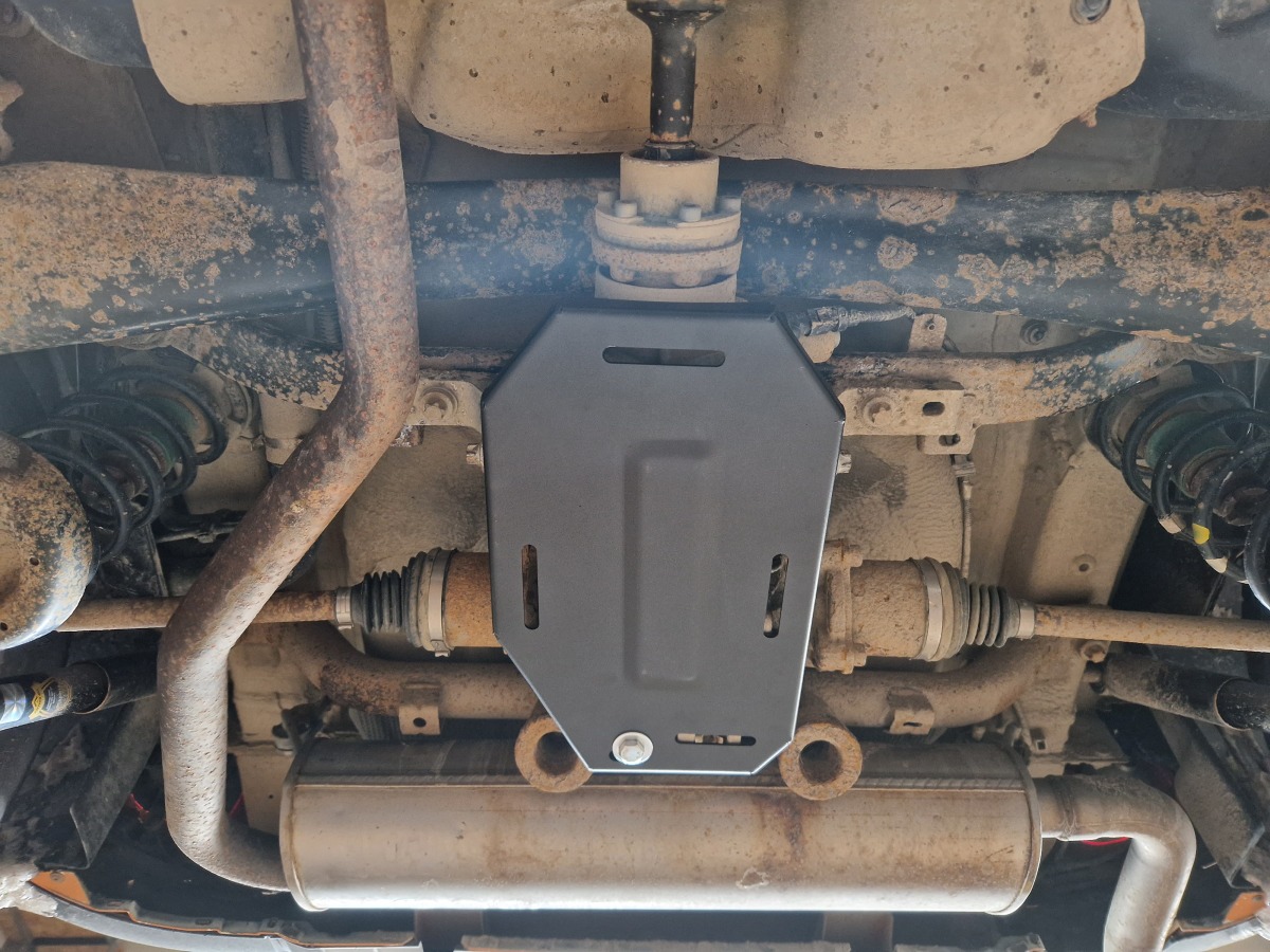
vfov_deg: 58.9
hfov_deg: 73.9
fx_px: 844
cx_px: 635
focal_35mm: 23
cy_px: 476
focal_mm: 5.4
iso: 640
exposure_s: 1/50
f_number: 1.8
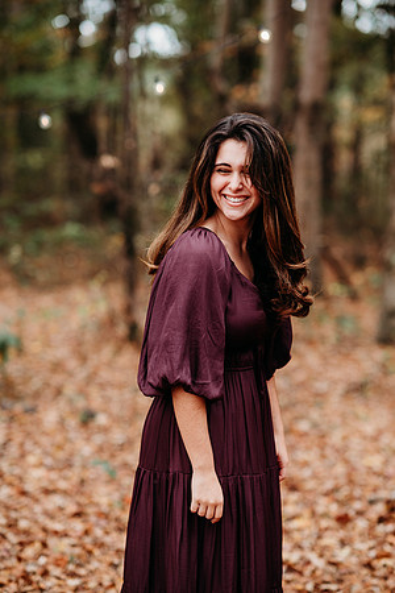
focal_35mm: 85
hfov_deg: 16.1
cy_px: 296
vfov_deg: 23.9
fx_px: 1399
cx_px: 198
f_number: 2.2
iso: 250
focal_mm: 85
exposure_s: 1/500
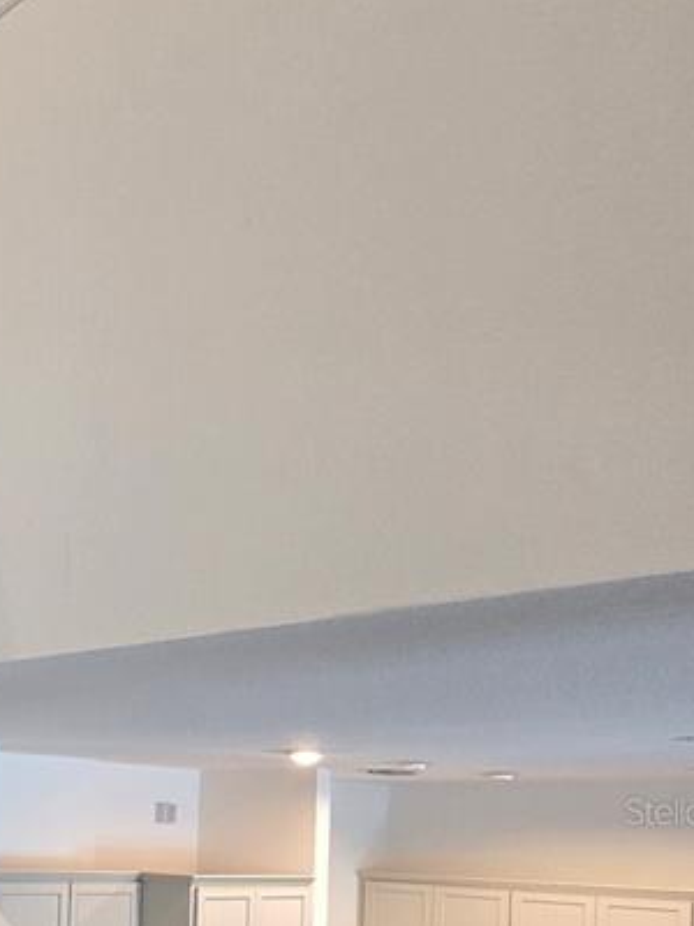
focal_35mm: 39
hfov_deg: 28.6
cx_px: -252
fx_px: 1043
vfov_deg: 44.2
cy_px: 810
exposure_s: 1/60
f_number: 2.2
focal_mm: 2.2
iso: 200
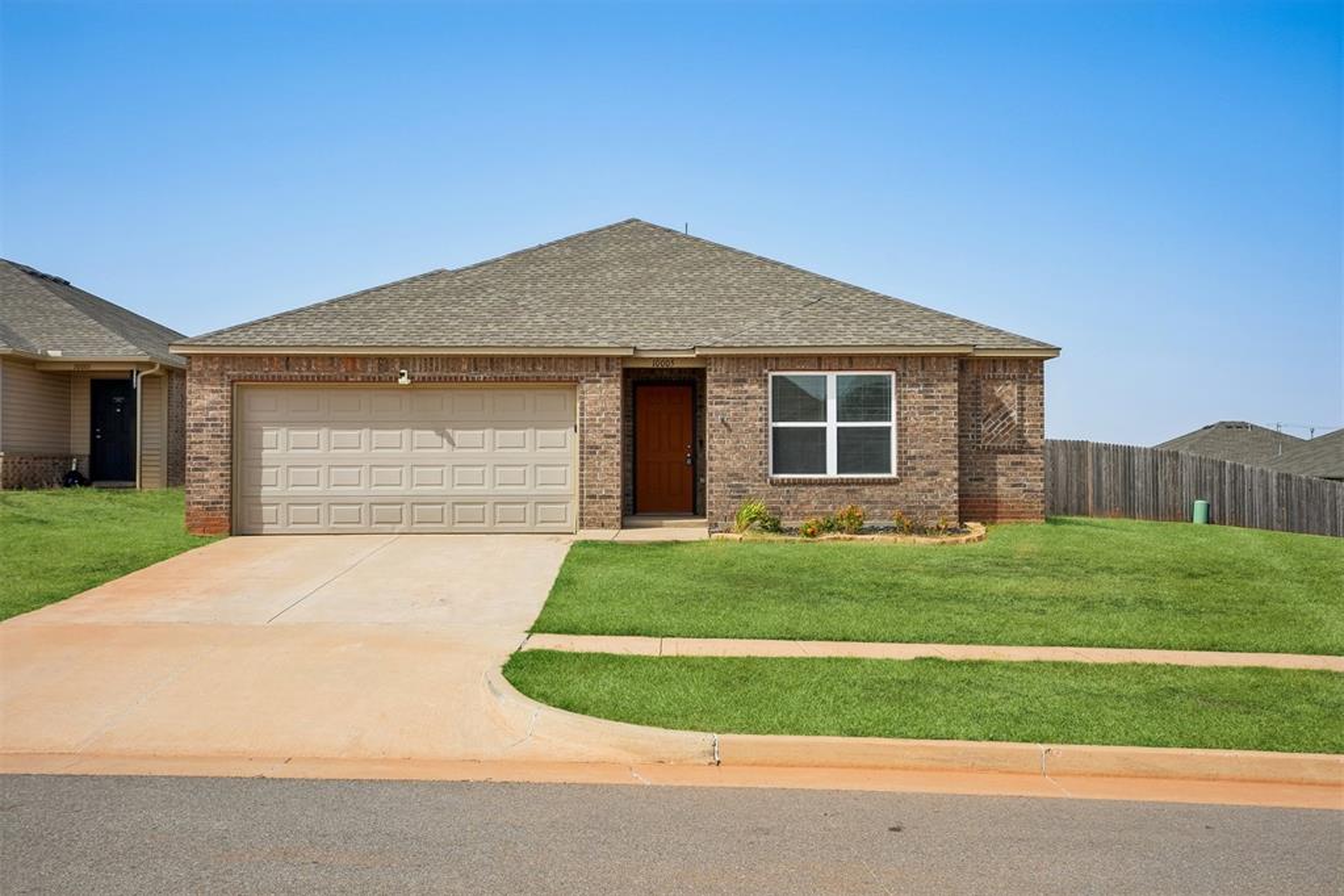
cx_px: 672
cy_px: 448
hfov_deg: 54.4
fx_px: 1307
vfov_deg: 37.9
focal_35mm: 35
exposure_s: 1/1000
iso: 200
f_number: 8
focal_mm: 25.7
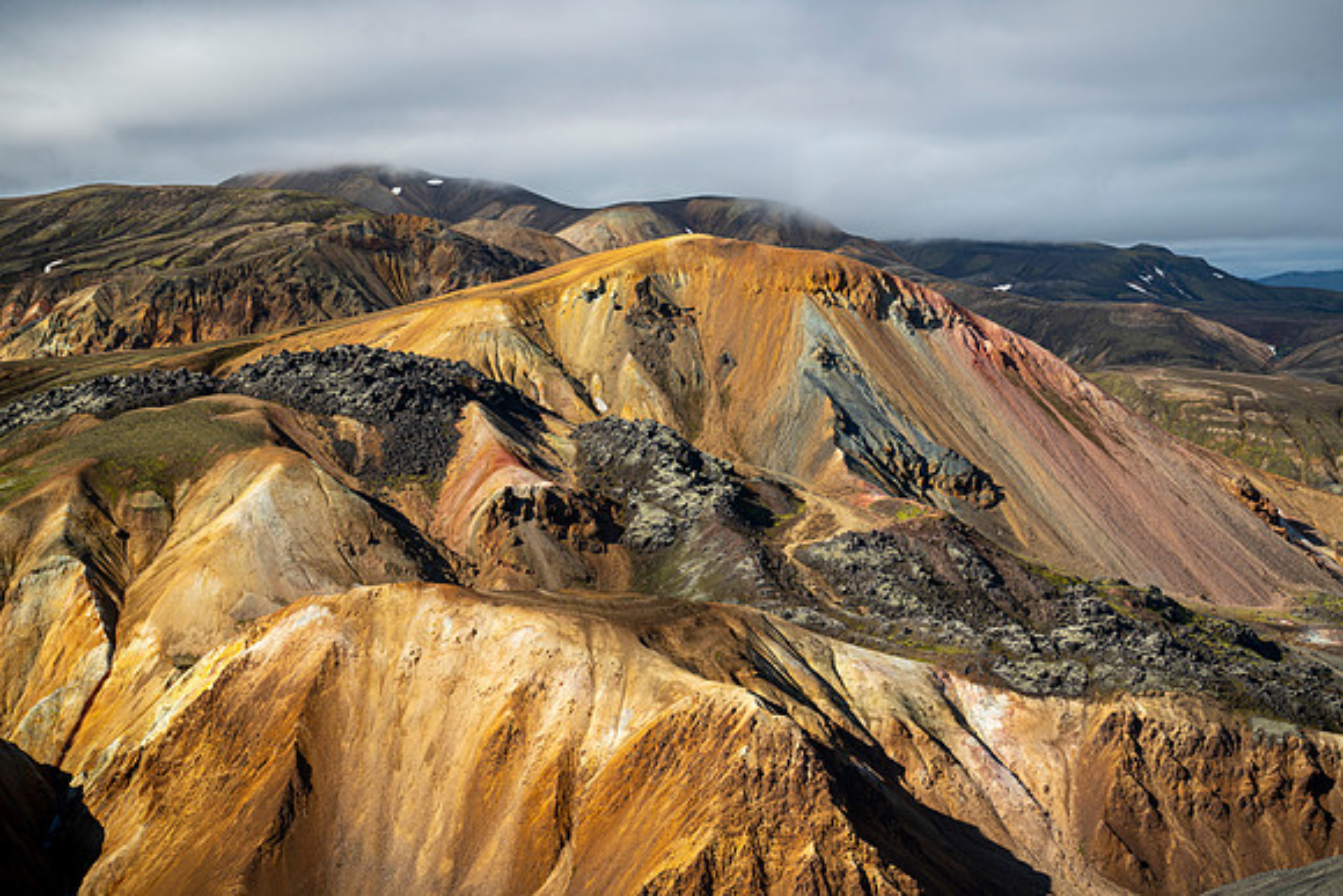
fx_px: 1940
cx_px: 672
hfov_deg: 38.2
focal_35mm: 52
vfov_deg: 26.0
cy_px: 448
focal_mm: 52
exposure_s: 1/200
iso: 200
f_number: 9
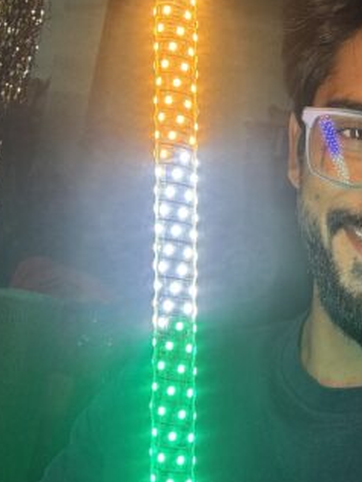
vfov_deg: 33.2
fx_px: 808
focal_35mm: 58
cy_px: 249
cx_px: 313
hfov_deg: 24.6
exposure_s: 1/100
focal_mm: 2.69
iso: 32
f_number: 1.9
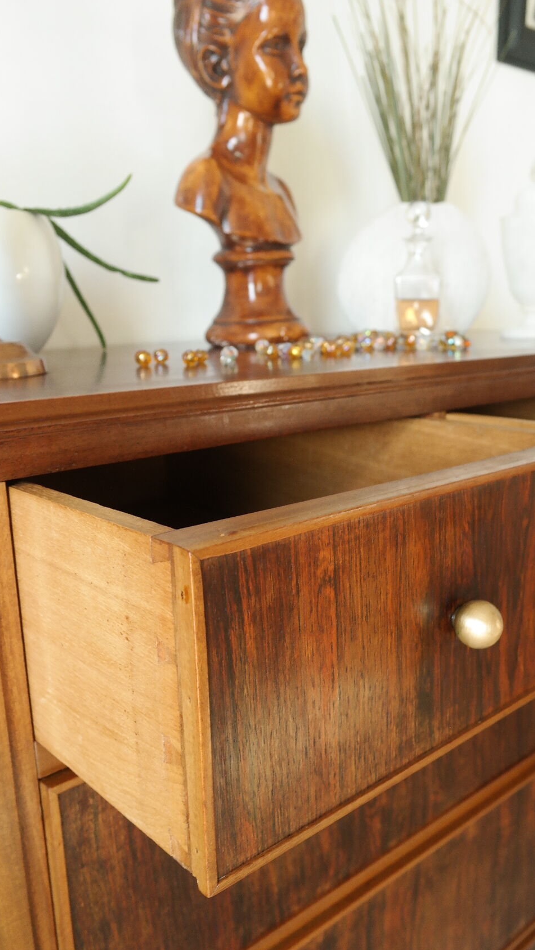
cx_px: 306
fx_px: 807
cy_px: 482
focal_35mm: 32
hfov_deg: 36.6
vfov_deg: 61.0
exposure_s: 1/25
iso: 800
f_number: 5.6
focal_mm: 20
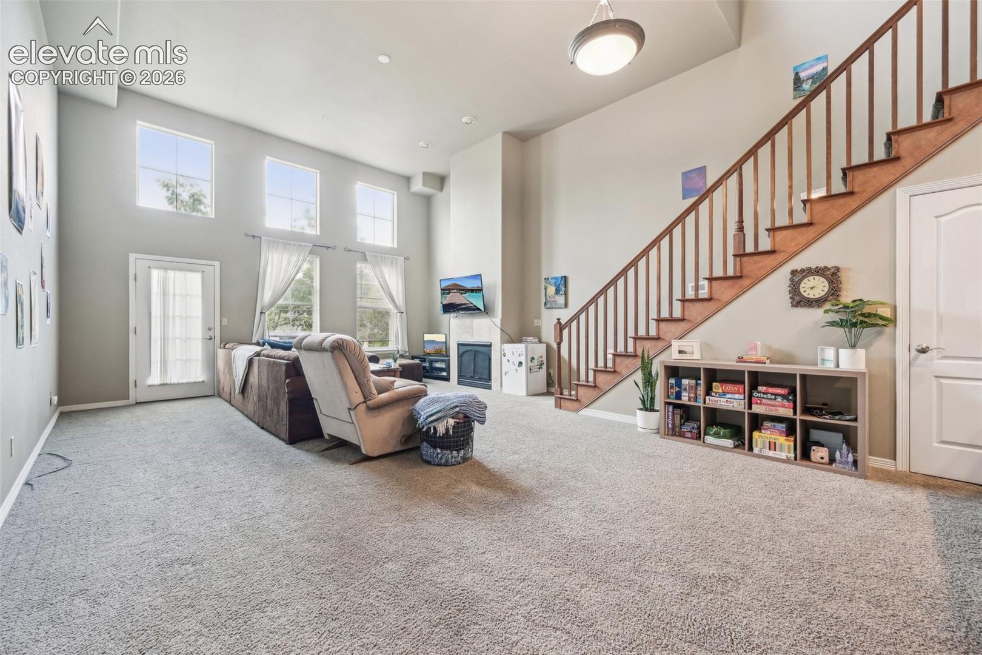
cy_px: 328
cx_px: 491
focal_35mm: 14
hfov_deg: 104.3
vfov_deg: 81.2
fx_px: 382
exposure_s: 1/3.33
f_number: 8
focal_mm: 14
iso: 400
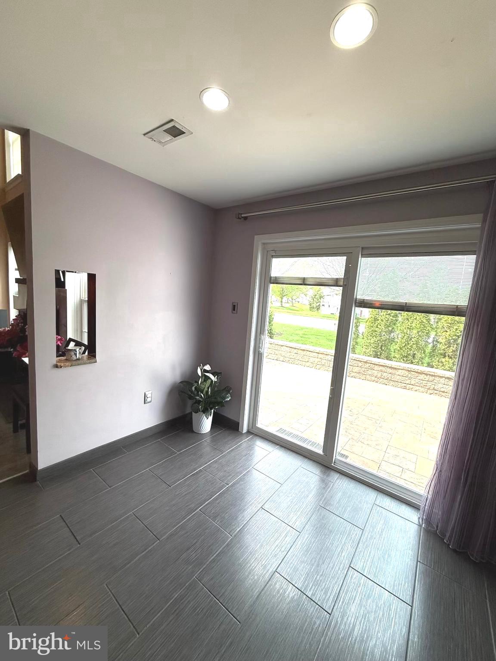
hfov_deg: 85.7
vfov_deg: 102.1
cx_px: 248
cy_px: 330
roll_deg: -4.1
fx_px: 267
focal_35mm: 14
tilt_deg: -5.6
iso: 50
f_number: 2.2
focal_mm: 2.22
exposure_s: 1/203
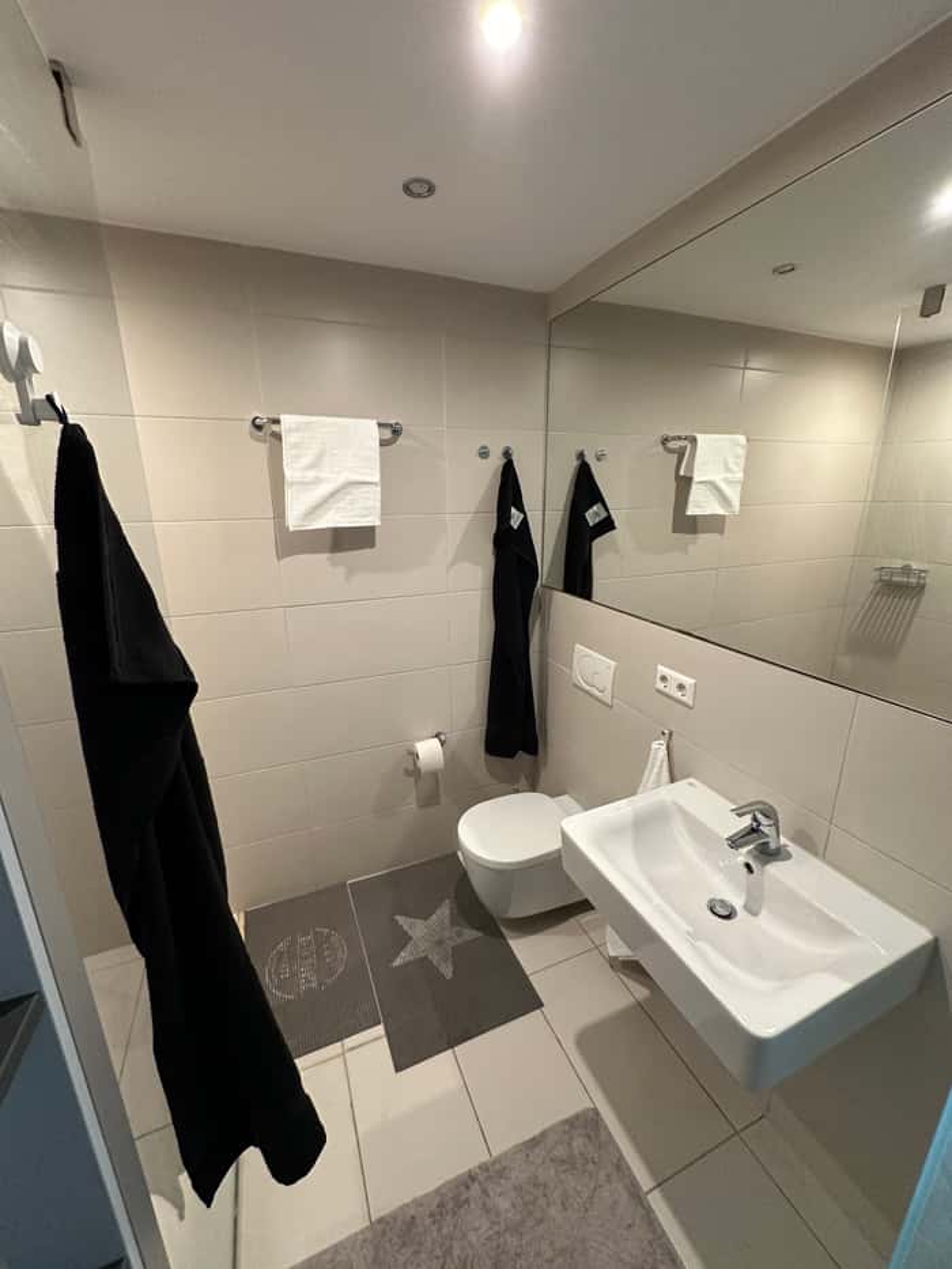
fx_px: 513
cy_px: 634
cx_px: 476
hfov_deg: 85.7
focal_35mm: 14
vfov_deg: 102.1
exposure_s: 1/50
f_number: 2.2
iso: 400
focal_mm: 2.22
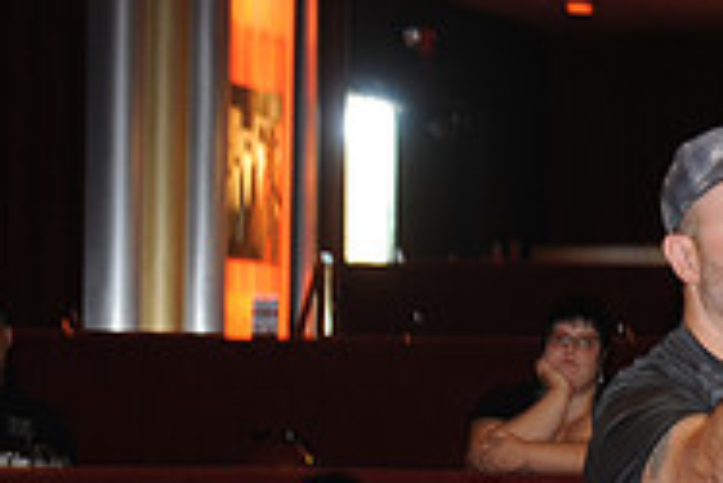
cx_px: 858
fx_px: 3115
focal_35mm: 155
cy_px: 487
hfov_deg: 12.9
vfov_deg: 8.8
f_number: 5
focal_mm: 50
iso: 800
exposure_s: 1/30
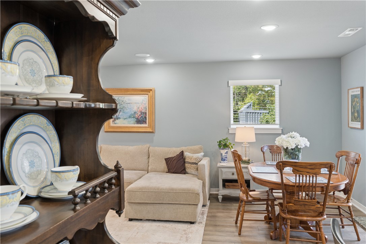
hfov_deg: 65.5
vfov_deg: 46.4
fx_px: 285
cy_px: 122
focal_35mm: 28
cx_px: 183
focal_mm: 28
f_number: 8
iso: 800
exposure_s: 1/25
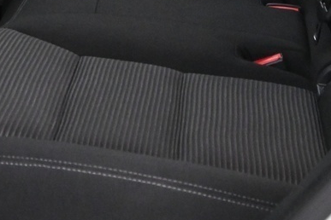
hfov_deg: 15.1
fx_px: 1242
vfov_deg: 9.6
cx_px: 66
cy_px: -180
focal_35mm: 135
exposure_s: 1/15
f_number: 5
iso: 2500
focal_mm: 21.5
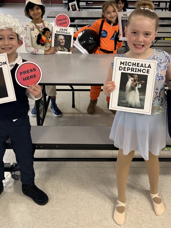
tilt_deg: -21.5
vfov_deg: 49.1
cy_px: 72
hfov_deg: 38.7
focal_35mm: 37
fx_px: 244
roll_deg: -0.8
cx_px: 85
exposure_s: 1/60
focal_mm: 5.96
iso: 250
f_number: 1.6
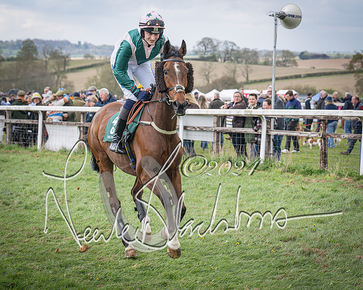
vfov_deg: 13.0
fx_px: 1271
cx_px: 218
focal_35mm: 118
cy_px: 145
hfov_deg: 16.2
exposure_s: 1/1250
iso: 200
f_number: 4
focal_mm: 70
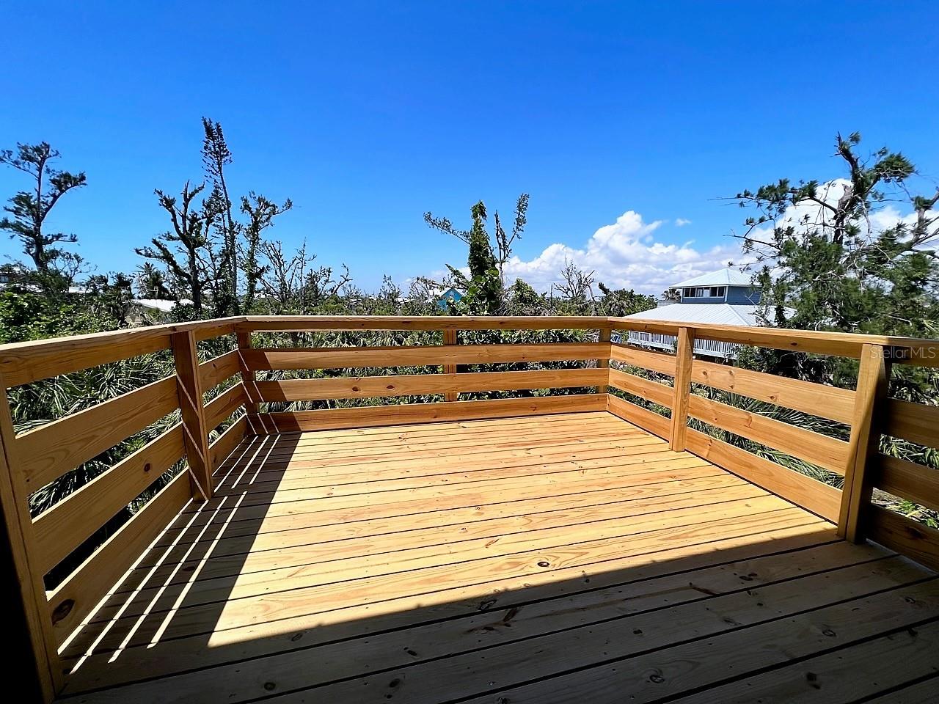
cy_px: 352
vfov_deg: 89.9
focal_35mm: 13
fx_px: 353
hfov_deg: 106.2
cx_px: 470
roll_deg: -0.7
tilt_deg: -7.9
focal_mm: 1.57
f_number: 1.8
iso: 32
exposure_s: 1/2096
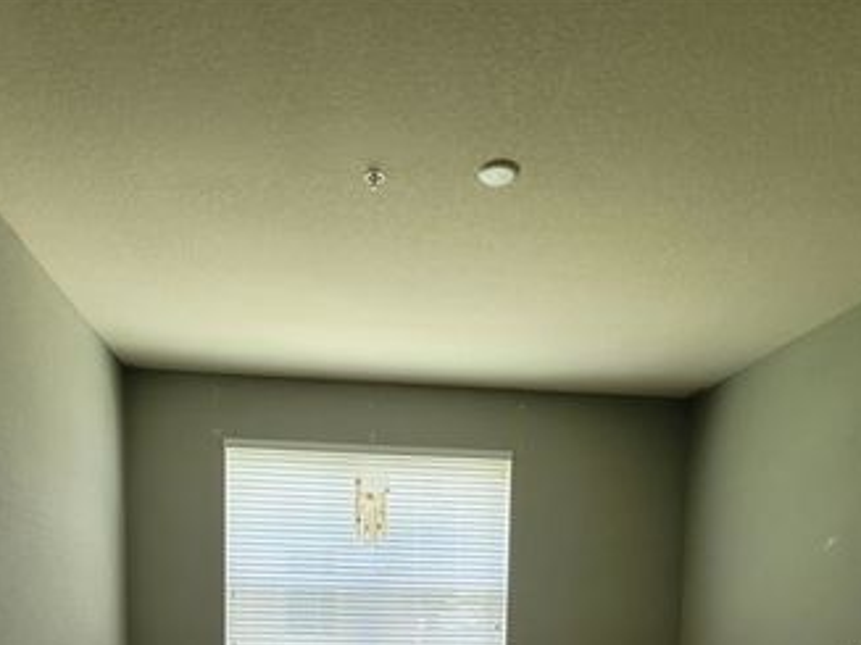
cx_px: 412
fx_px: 696
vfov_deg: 41.4
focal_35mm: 28
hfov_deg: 63.4
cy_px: 682
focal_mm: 2.2
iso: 160
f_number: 2.2
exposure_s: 1/60
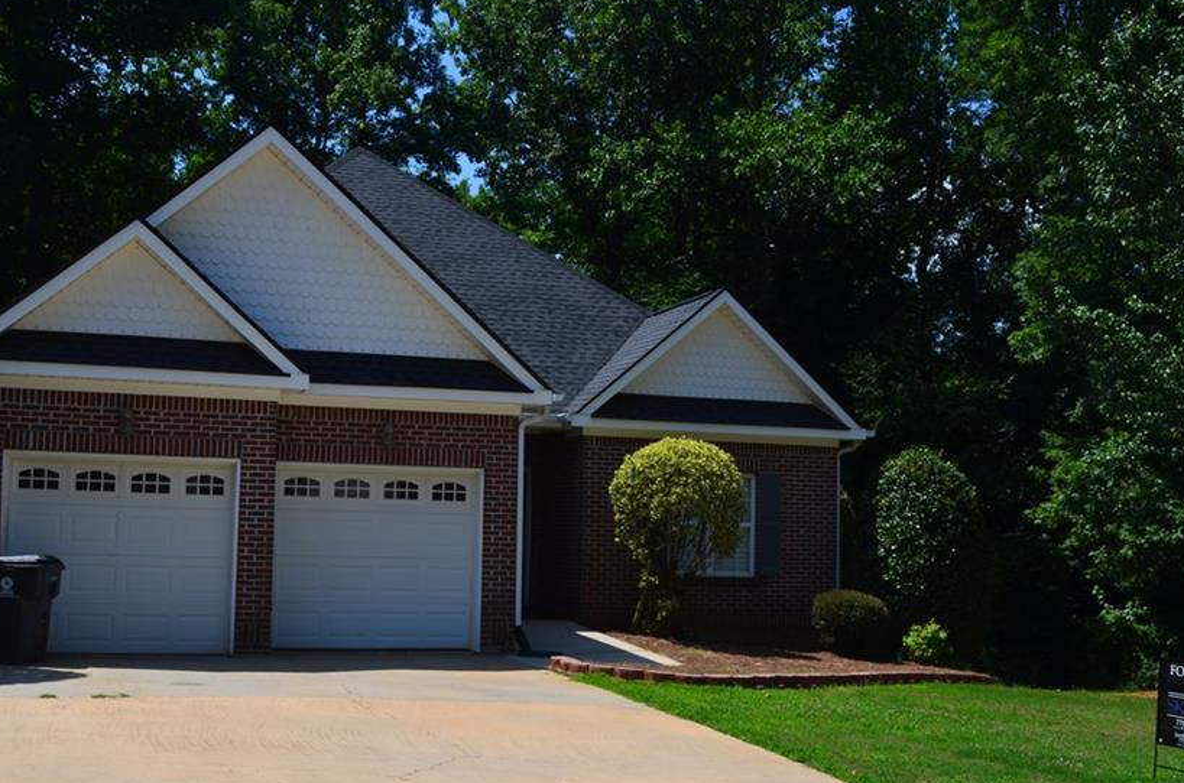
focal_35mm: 45
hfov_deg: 43.5
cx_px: 486
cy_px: 446
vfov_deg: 29.7
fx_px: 1477
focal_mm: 24
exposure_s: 1/125
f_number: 11
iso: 100
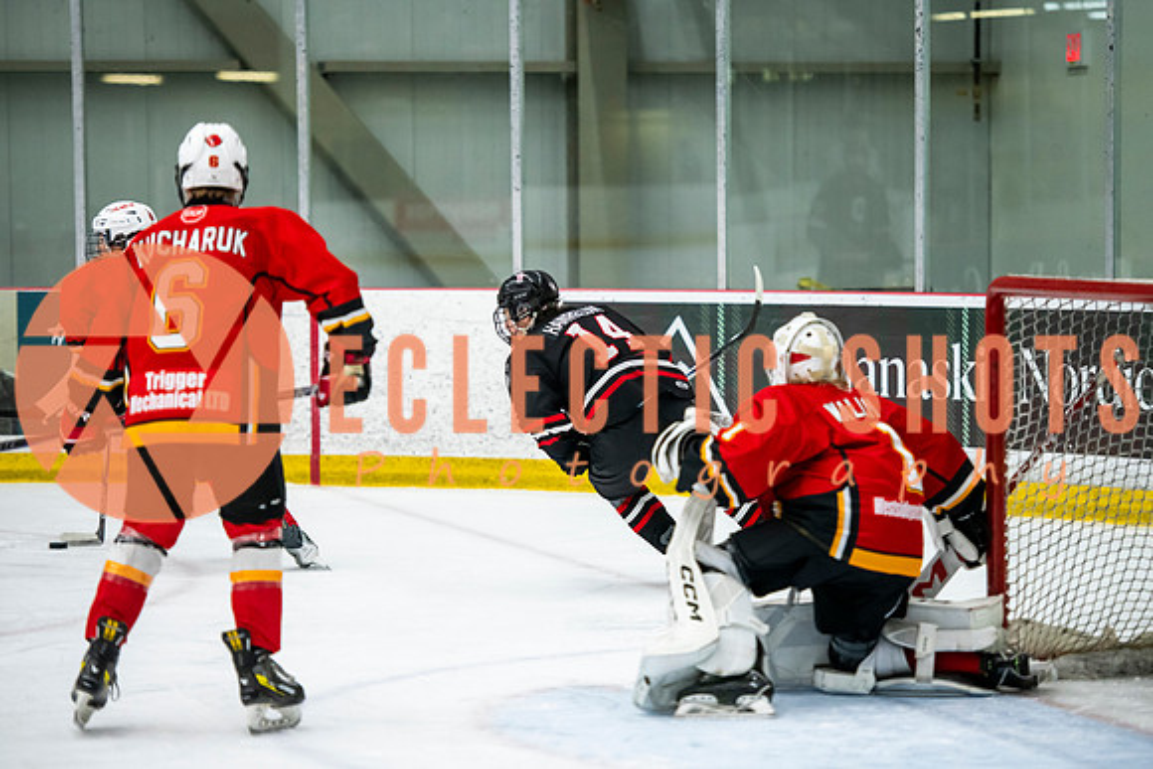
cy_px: 384
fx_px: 4885
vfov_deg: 9.0
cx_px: 592
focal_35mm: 153
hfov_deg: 13.5
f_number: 3.2
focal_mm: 145
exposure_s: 1/640
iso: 2000
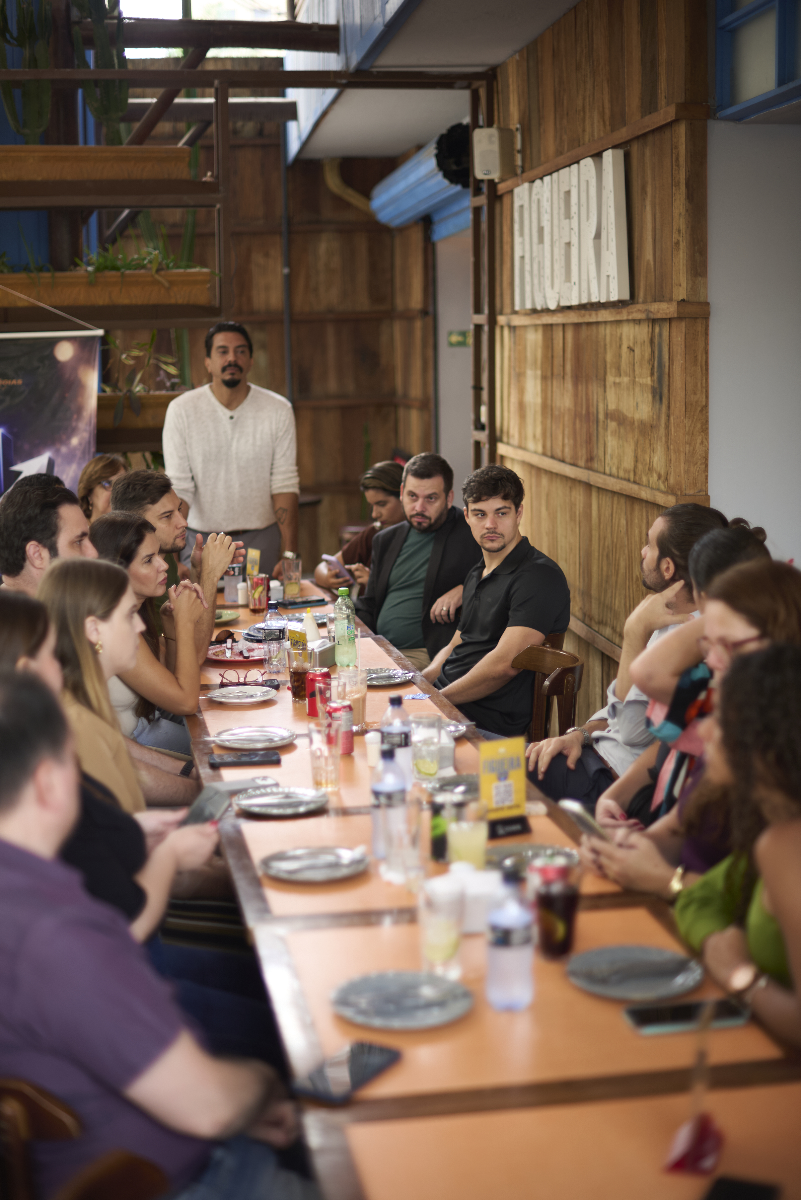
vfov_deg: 39.6
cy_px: 600
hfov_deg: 27.0
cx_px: 400
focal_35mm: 50
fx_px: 1667
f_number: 1.4
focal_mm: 50
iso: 200
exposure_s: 1/400
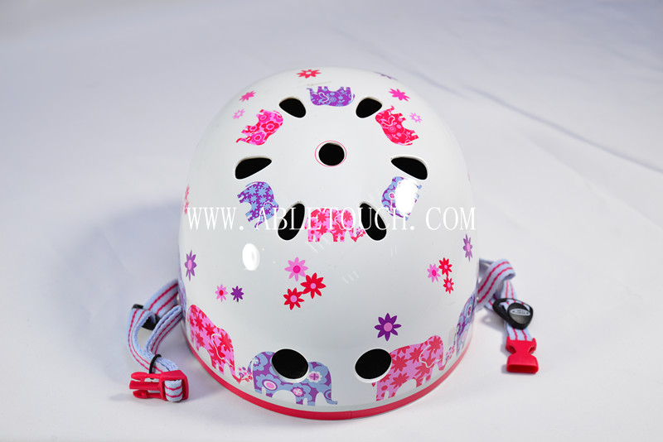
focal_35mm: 50
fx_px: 921
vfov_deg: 27.0
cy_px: 221
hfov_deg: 39.6
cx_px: 332
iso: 320
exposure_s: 1/200
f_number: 7.1
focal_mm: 50
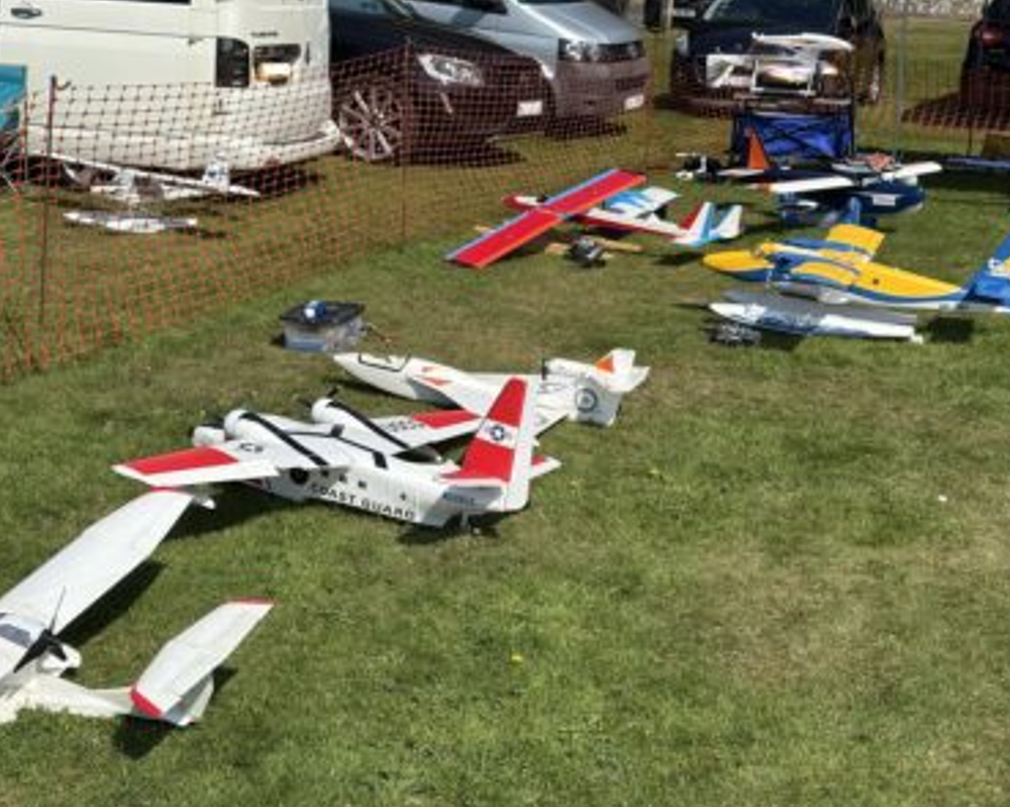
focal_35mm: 55
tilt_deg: -12.6
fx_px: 1644
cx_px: 523
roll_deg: -4.3
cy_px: 405
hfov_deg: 34.2
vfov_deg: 27.6
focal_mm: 5.96
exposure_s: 1/4329
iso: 32
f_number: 1.6
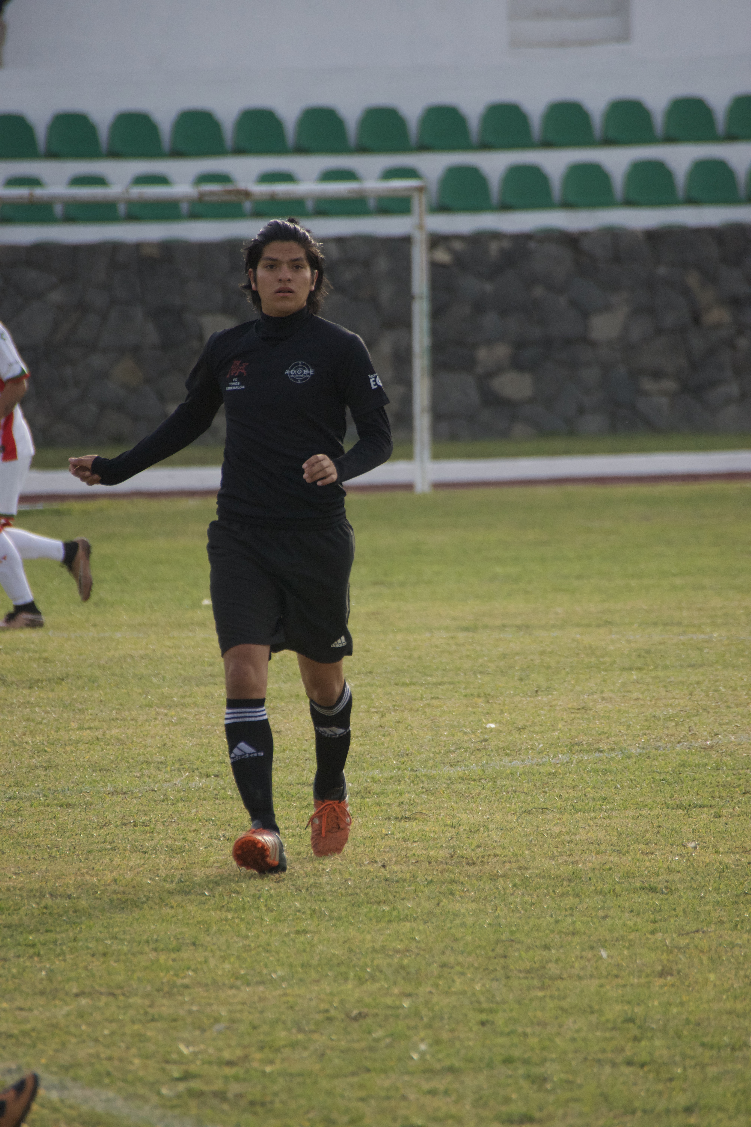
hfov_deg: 3.1
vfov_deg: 4.6
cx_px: 376
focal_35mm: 450
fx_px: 14080
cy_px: 564
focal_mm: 300
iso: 500
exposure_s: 1/1000
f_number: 5.6
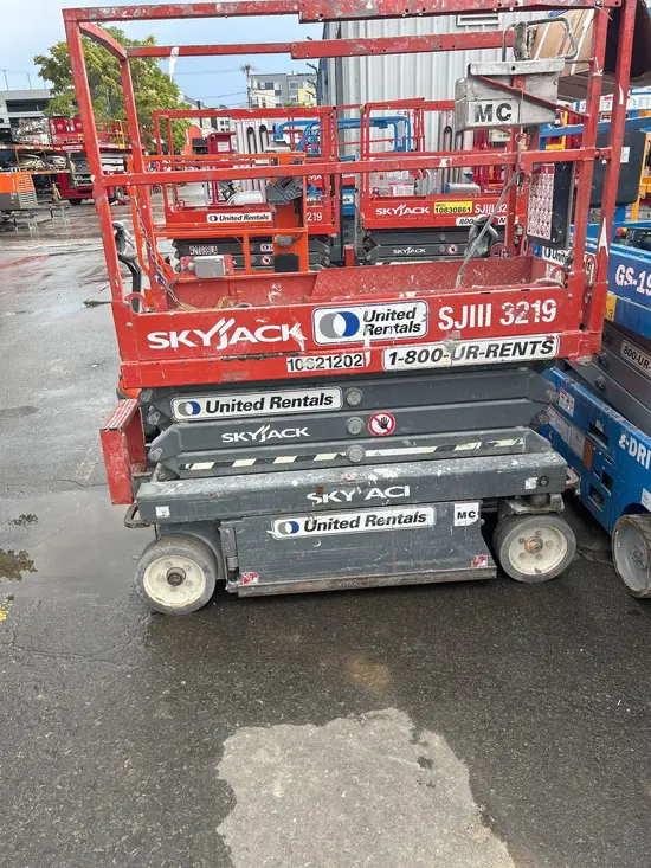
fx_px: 652
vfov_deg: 67.3
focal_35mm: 26
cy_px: 434
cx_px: 326
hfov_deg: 53.1
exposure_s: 1/733
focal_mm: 5.7
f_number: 1.5
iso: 50
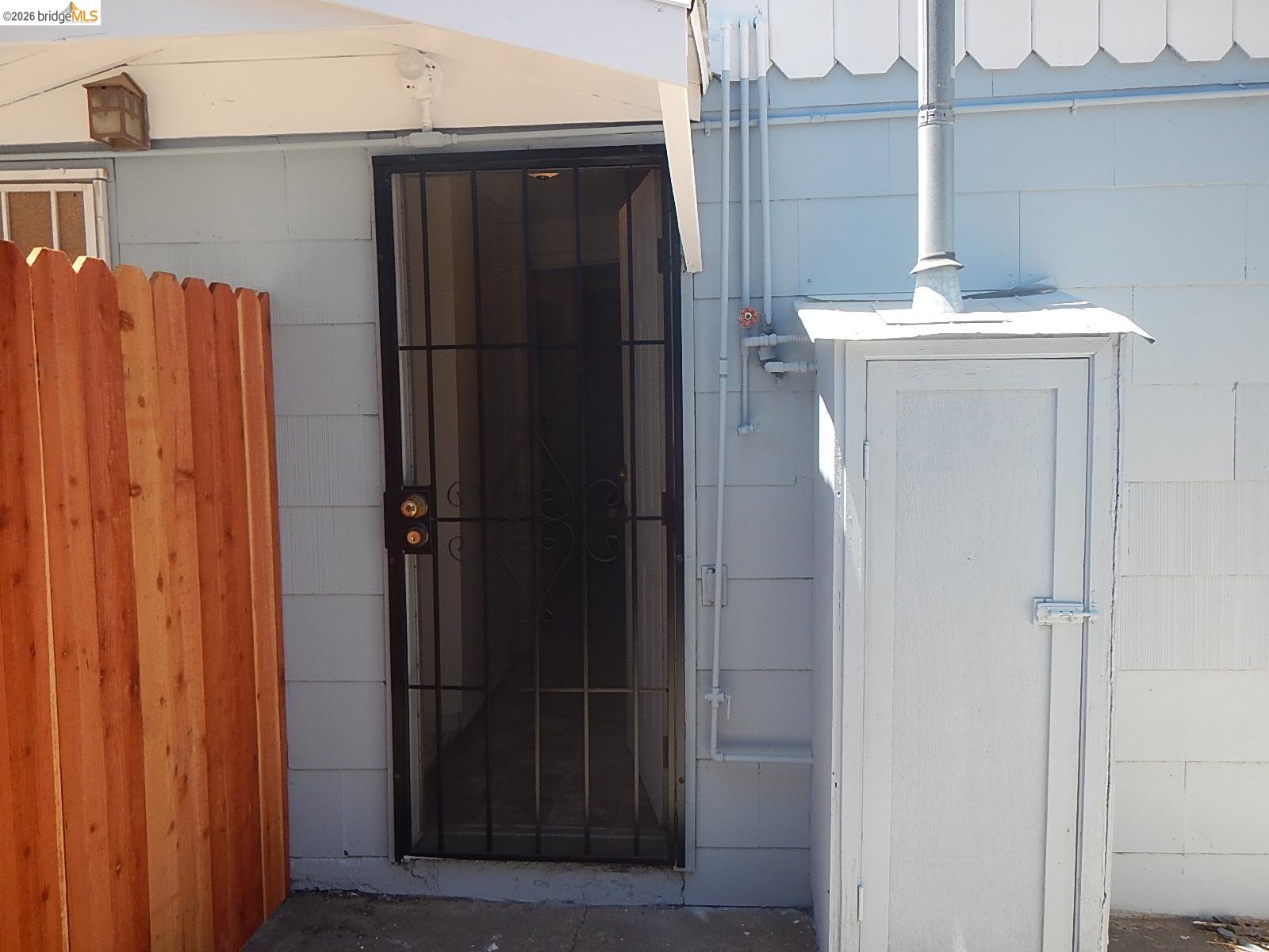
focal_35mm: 28
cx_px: 634
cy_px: 476
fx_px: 1026
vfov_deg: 49.7
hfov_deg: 63.4
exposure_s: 1/250
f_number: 3.9
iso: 125
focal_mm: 5
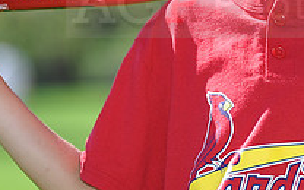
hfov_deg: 4.1
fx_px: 4234
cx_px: 311
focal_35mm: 511
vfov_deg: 2.6
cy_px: -6
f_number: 4.5
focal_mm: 180
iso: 200
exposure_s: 1/640
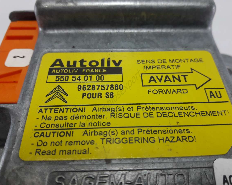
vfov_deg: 48.5
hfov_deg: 58.8
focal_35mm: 30
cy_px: 94
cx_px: 120
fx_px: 206
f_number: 1.9
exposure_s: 1/100
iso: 80
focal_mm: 3.7
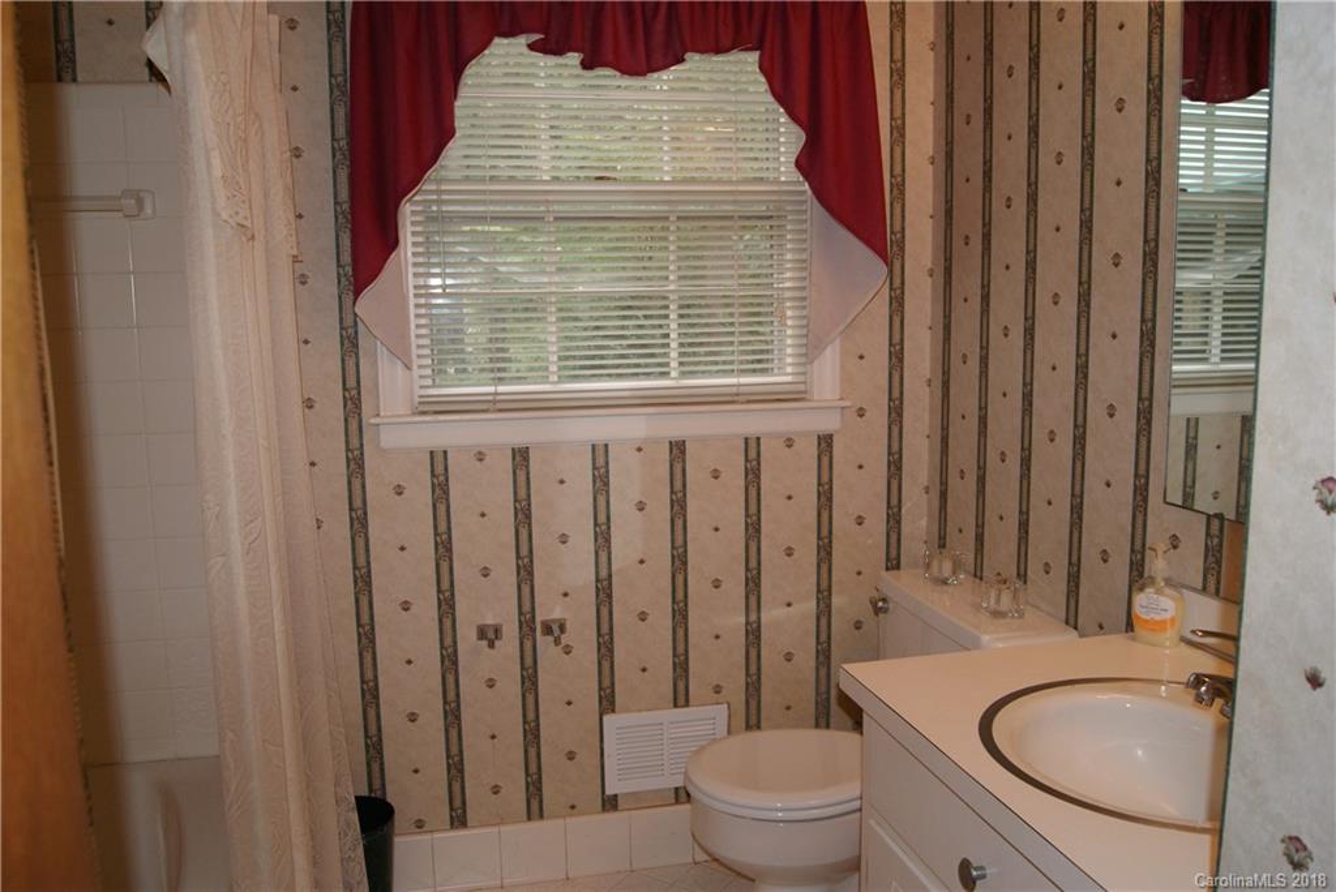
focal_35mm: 27
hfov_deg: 67.4
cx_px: 668
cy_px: 446
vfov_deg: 48.0
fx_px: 1003
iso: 400
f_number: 5.6
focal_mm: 18
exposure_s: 1/60
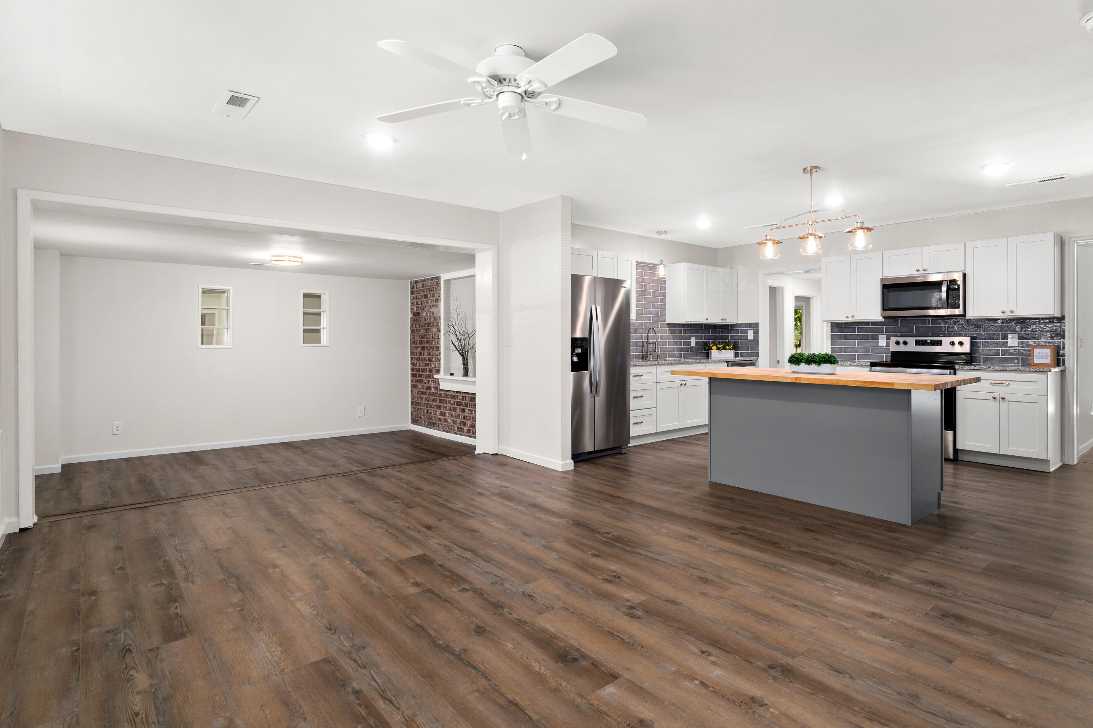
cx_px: 568
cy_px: 362
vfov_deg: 67.4
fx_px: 546
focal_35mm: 18
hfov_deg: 90.0
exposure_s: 1
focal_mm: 16
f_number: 8
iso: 200
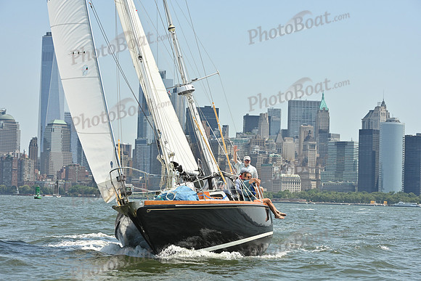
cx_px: 210
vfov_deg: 13.7
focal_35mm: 100
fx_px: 1170
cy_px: 140
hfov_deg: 20.4
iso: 320
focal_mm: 100
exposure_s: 1/1250
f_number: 9
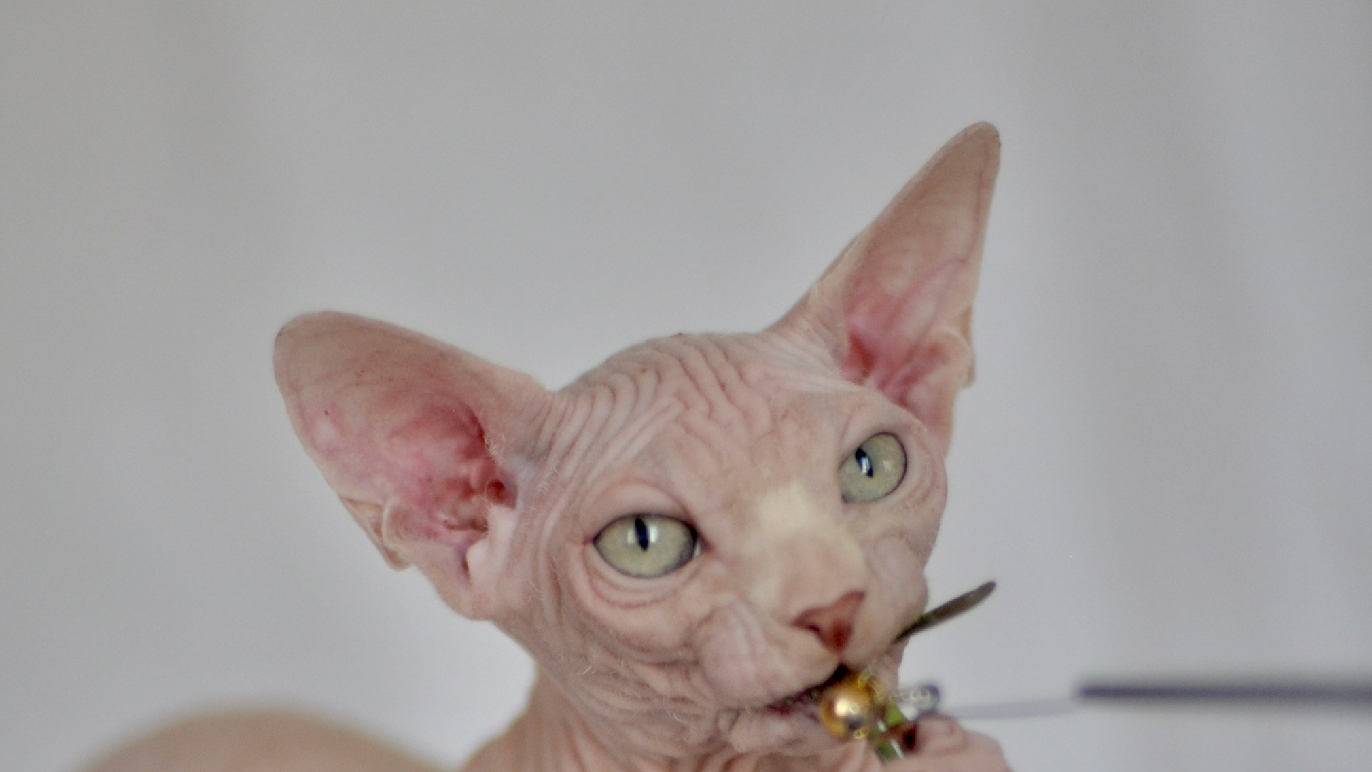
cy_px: 986
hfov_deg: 17.2
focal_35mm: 125
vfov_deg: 9.5
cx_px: 694
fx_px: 4548
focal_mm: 50
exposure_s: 1/800
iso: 400
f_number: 1.4
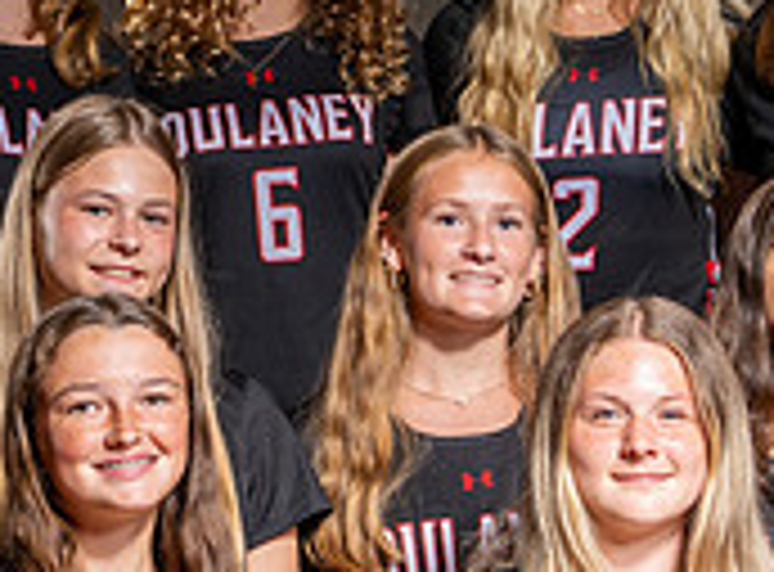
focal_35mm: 255
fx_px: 5670
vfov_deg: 5.8
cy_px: 365
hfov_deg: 7.8
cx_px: 704
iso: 160
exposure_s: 1/125
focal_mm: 58
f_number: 6.3
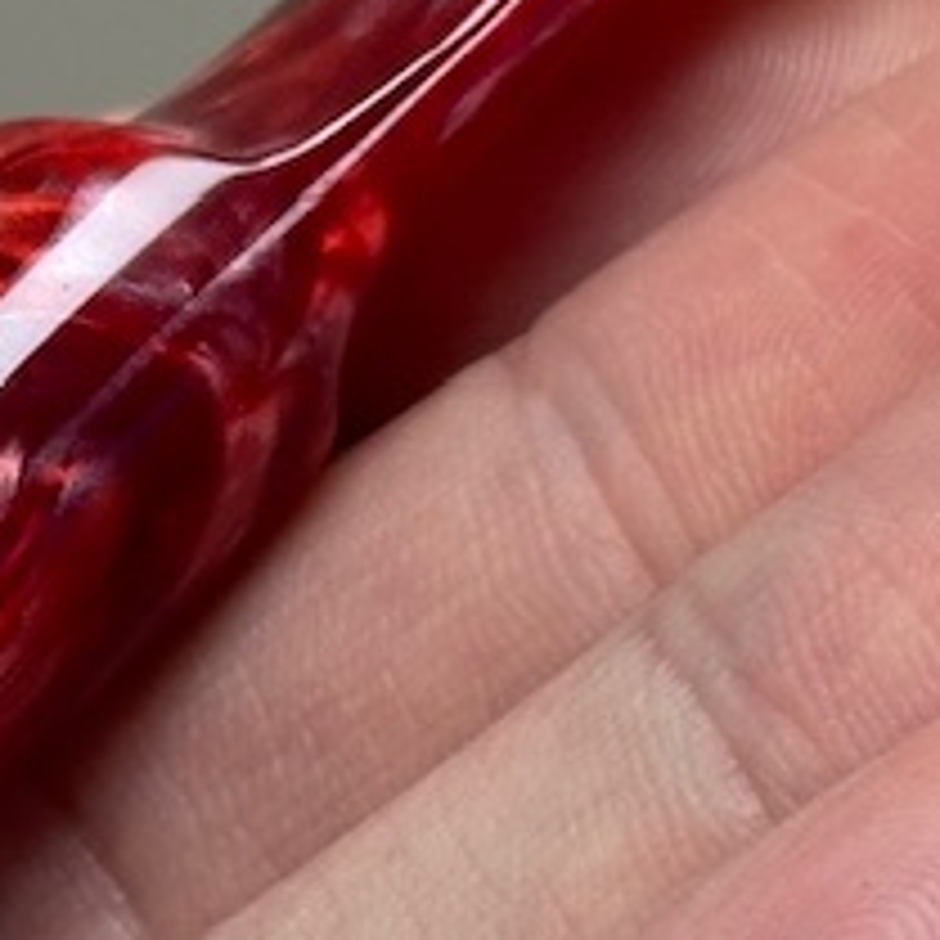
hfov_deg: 6.7
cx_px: -184
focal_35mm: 260
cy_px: 364
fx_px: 7988
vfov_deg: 6.7
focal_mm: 6.86
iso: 64
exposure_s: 1/121
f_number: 1.78
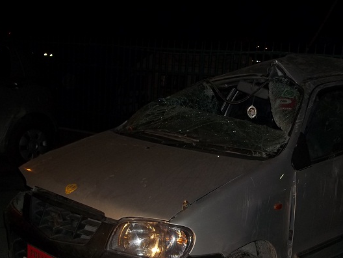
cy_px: 190
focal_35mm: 52
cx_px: 208
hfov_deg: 36.7
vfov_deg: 27.7
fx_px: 515
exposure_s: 1/30
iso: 64
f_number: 2.9
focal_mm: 5.7
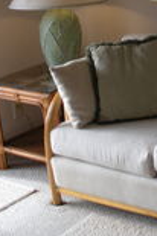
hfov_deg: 14.5
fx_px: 583
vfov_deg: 22.5
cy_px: 37
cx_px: 223
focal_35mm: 89
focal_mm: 6.3
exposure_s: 1/55.5
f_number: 3.5
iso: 146
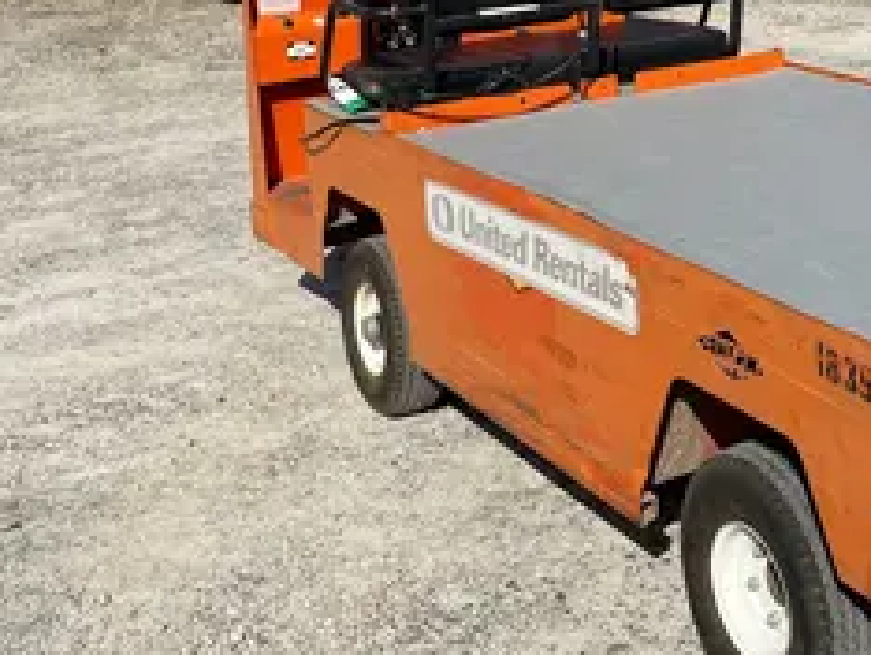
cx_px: 815
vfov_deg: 23.2
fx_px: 1536
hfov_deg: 30.0
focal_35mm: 61
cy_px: 17
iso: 50
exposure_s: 1/7299
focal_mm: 4.2
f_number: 1.6
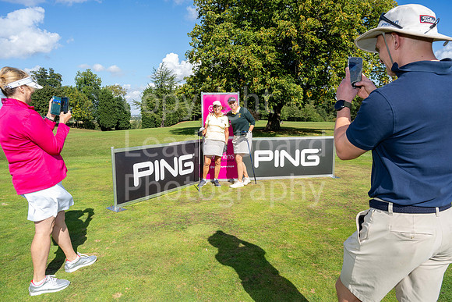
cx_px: 226
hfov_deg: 73.7
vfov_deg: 53.2
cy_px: 151
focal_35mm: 24
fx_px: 301
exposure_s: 1/200
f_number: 11
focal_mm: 24
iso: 250
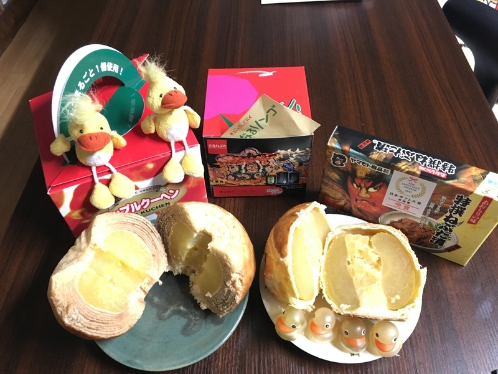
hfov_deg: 61.7
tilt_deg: -51.0
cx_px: 249
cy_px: 187
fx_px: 417
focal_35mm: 29
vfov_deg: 48.2
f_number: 2.2
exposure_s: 1/15
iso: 400
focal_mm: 4.15
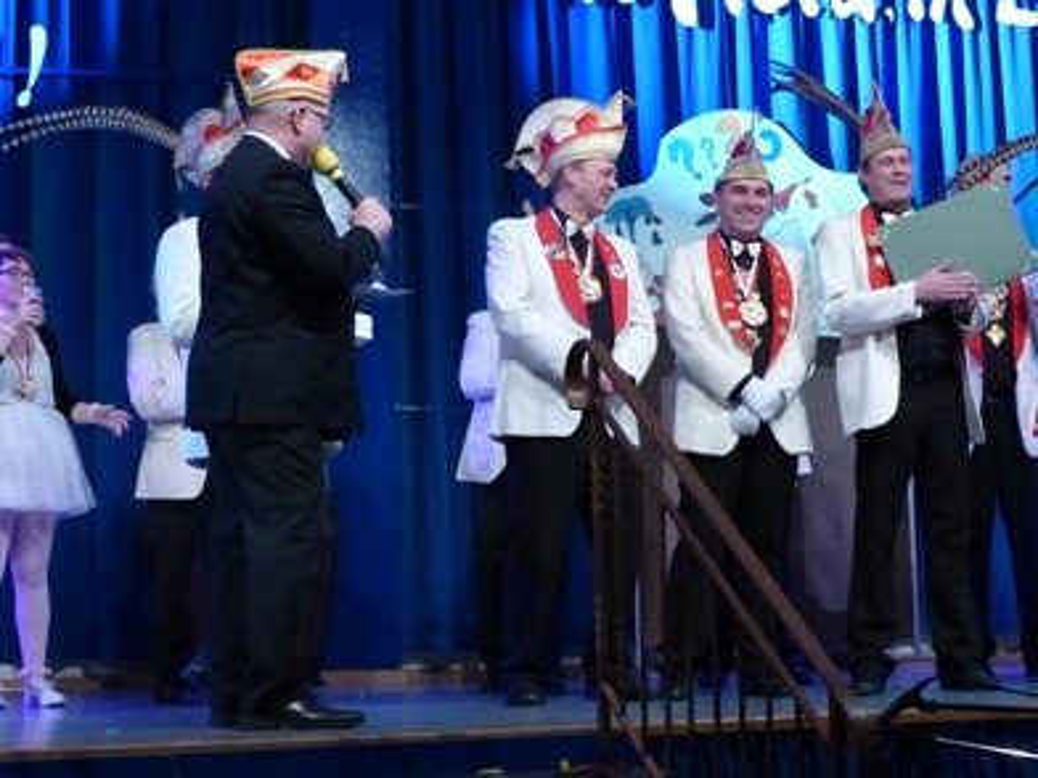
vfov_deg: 19.6
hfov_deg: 26.0
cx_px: 519
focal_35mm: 75
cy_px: 389
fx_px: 2249
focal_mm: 13.5
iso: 1600
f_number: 4
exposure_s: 1/160
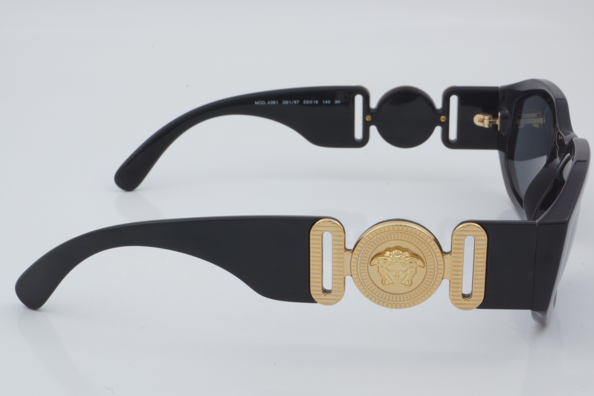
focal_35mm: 75
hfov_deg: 27.0
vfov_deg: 18.2
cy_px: 198
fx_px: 1237
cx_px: 297
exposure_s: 1/3
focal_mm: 50
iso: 100
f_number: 32
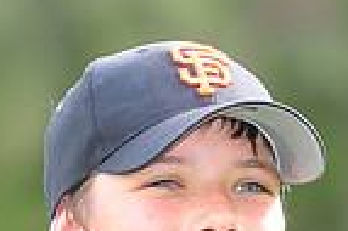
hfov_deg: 2.5
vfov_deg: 1.7
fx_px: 7831
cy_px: 401
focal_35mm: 811
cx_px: 146
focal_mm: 200
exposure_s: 1/320
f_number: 4.5
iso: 400
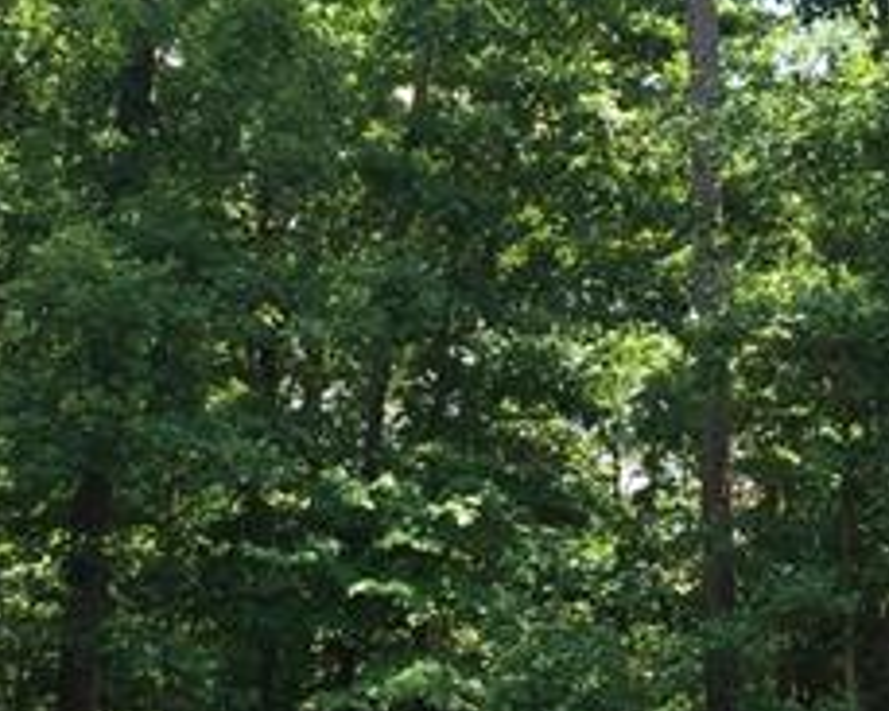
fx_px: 2078
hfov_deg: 24.1
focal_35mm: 79
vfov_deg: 19.4
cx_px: 423
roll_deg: +0.3
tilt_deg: +5.6
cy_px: 462
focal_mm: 4.15
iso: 32
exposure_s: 1/441
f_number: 2.2
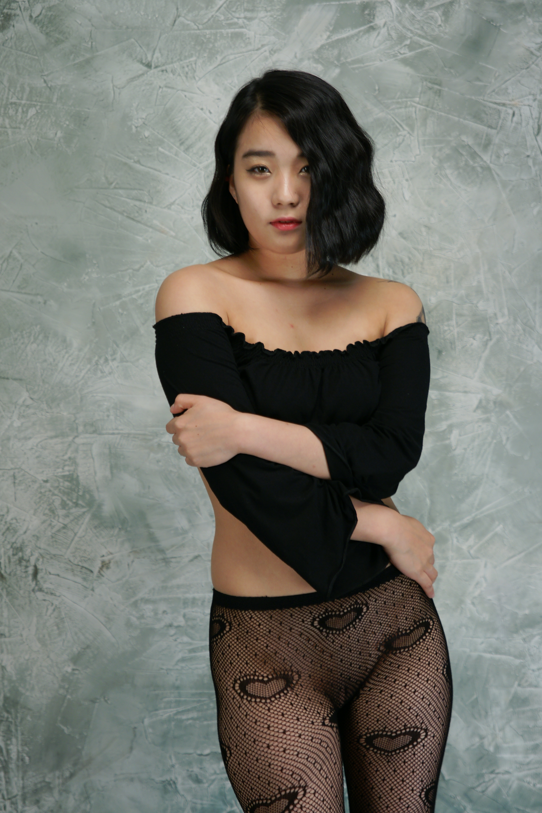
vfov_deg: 22.6
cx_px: 271
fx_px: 2032
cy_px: 406
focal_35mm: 90
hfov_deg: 15.2
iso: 200
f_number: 2.8
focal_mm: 60
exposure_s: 1/125
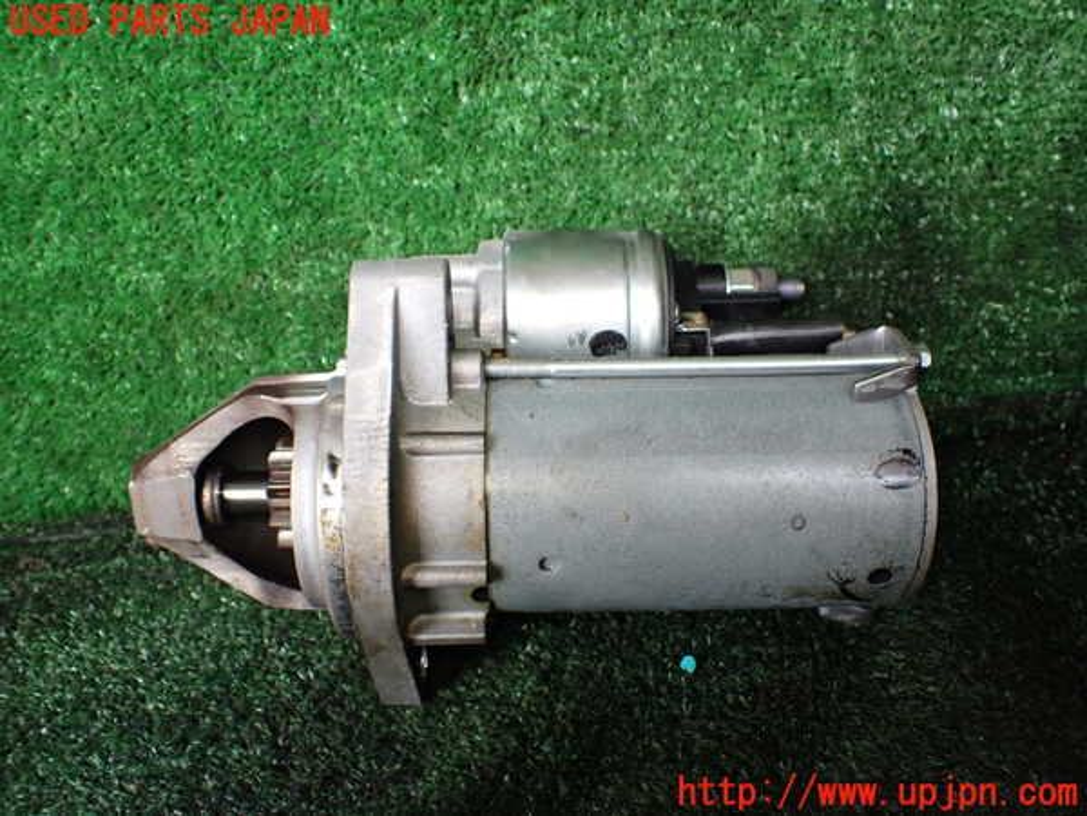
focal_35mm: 30
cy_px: 408
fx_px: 942
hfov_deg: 60.0
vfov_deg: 46.8
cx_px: 544
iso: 250
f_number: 2.3
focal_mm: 5.4
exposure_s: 1/125
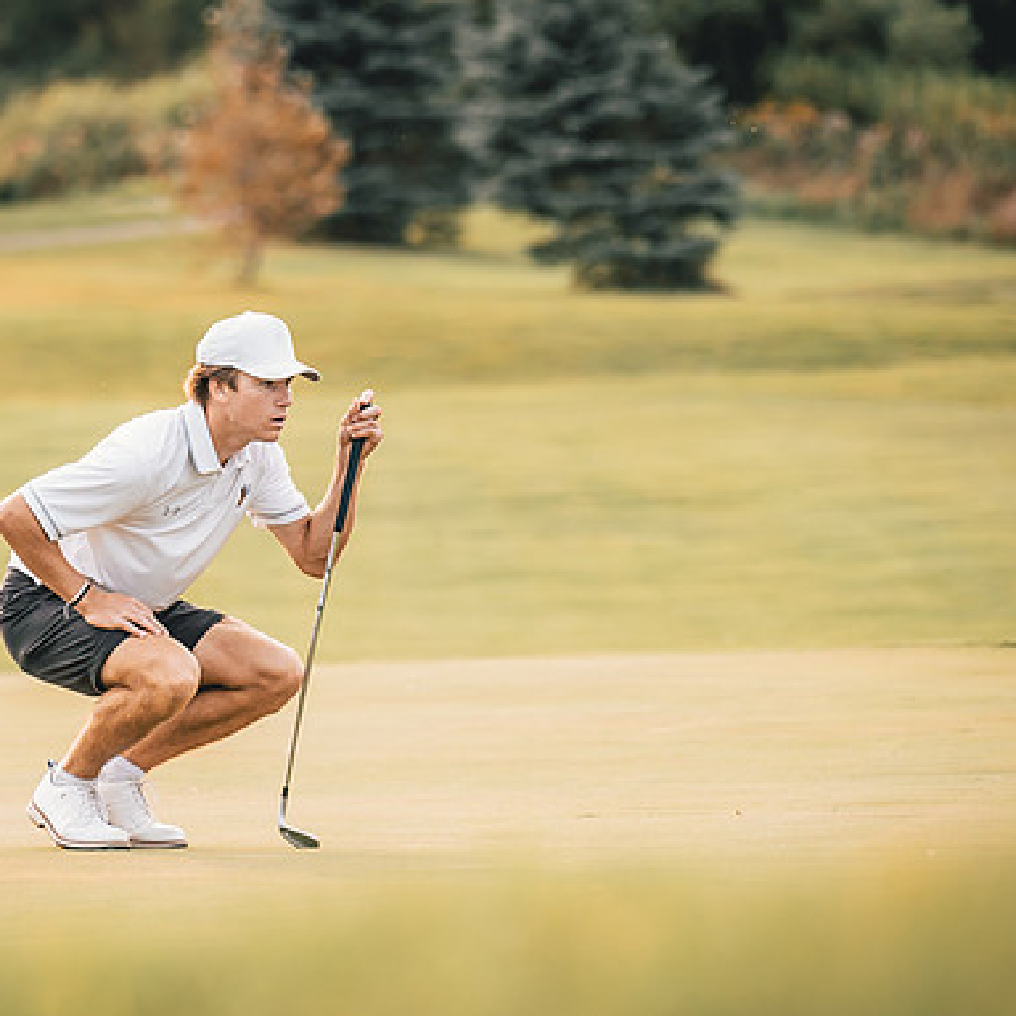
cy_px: 615
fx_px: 11855
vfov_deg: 4.9
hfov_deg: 4.9
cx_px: 231
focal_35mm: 357
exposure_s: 1/800
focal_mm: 150
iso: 250
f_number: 2.8
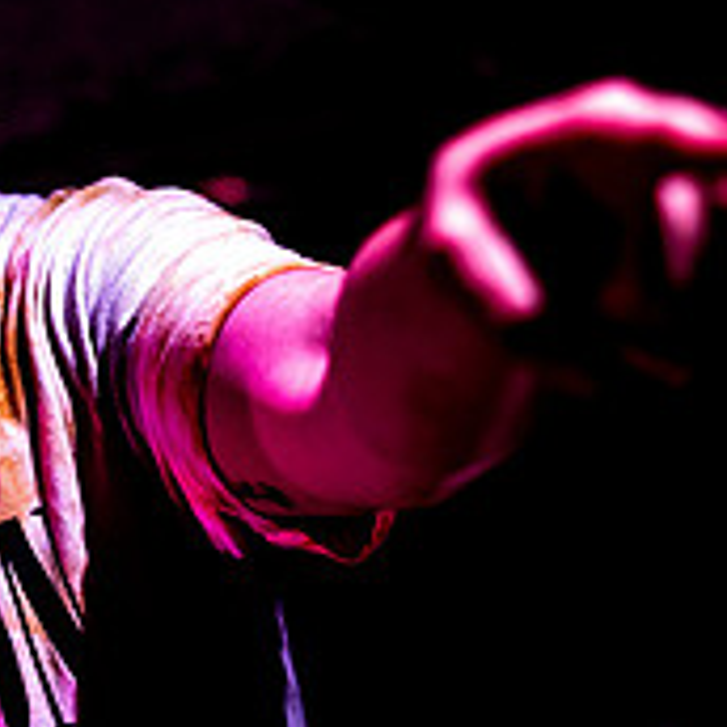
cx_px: 262
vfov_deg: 12.2
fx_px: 3398
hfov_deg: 12.2
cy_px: 251
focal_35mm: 143
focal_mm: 50
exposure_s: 1/160
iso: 640
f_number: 2
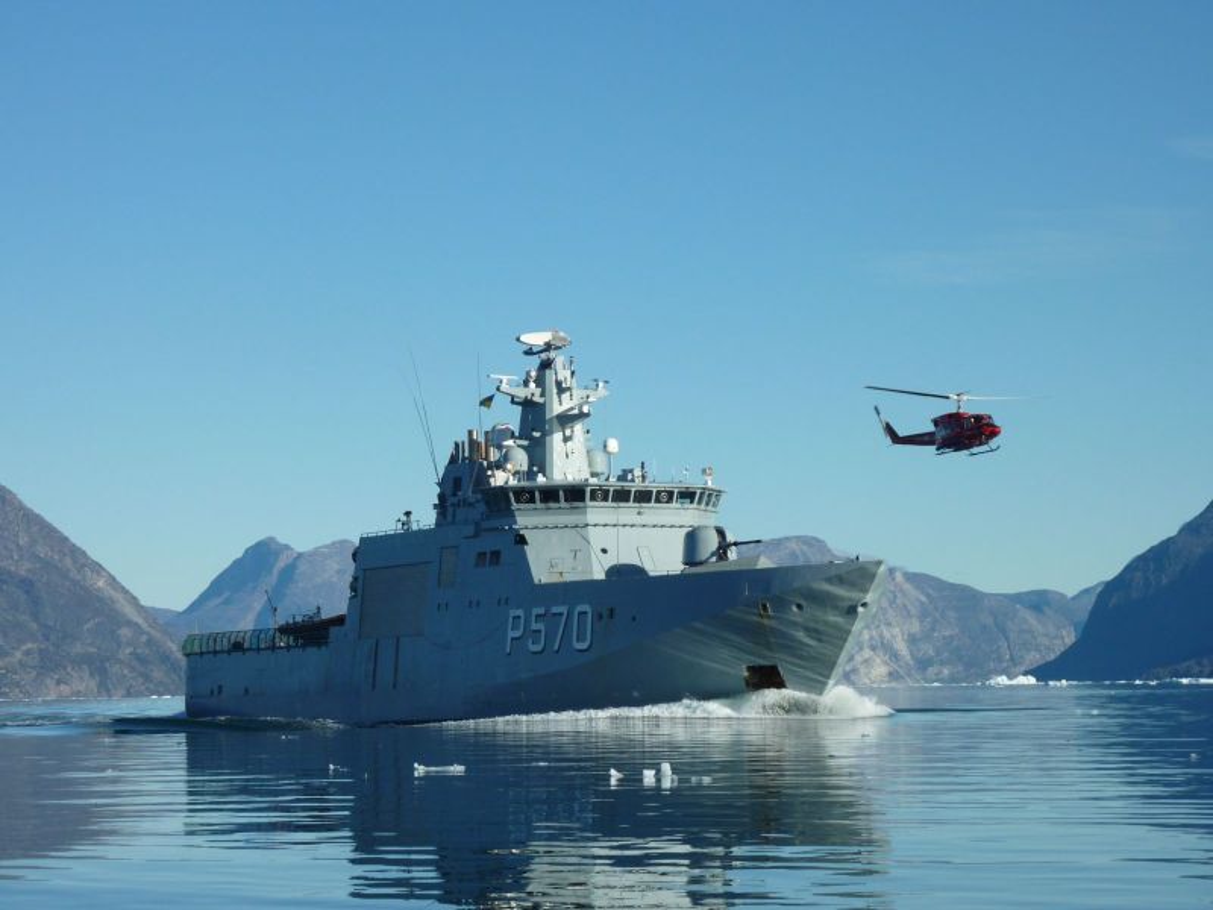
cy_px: 455
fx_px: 3890
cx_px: 606
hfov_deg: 17.7
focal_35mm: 111
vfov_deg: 13.3
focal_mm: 18.2
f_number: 5.6
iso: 80
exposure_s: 1/640
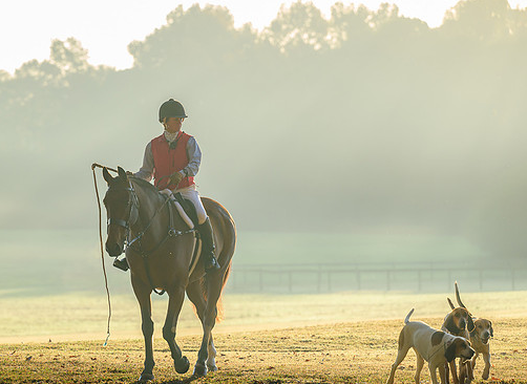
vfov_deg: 6.8
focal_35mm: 213
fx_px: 3210
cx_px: 225
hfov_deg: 9.4
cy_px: 219
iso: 500
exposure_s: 1/640
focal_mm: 160
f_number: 4
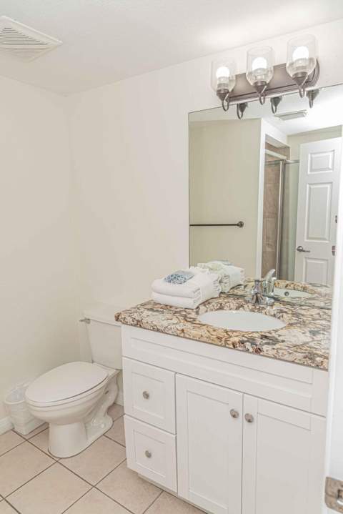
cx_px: 172
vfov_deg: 73.7
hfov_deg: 53.2
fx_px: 343
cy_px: 257
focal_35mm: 24
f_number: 7.1
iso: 400
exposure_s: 1/160
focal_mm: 24
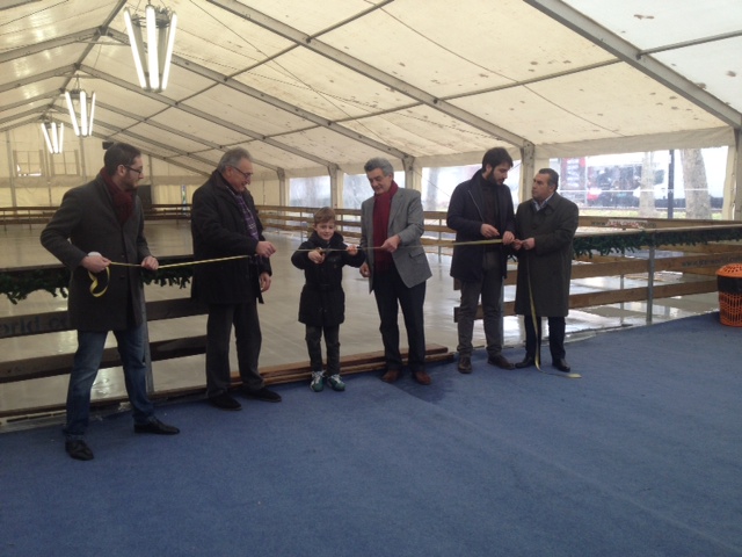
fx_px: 750
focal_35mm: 35
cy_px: 278
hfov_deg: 52.6
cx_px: 371
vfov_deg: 40.7
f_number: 2.4
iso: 80
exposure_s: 1/120
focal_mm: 4.28
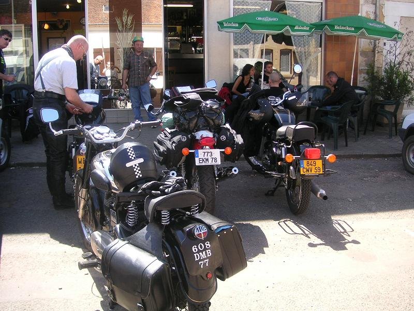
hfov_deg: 50.1
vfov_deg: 38.7
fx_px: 443
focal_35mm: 37
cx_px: 207
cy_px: 156
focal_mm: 6.1
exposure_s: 1/250
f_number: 2.8
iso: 50
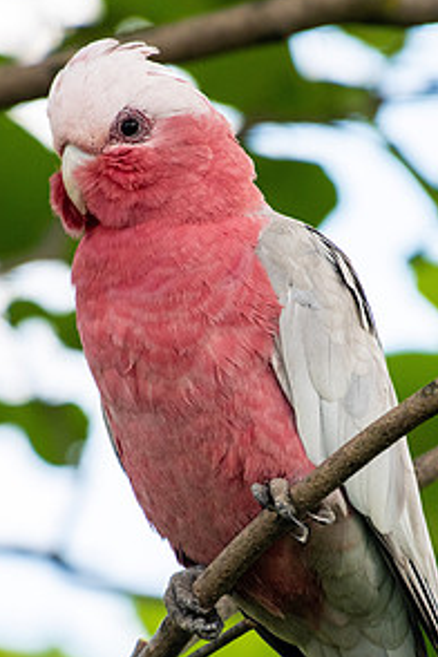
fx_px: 23194
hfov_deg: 1.1
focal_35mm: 1271
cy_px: 463
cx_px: 194
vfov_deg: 1.6
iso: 500
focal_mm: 500
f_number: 5.6
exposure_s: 1/640
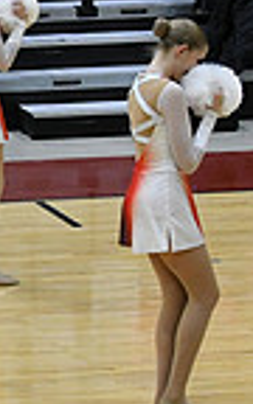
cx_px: -492
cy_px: 234
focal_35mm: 432
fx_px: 4766
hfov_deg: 3.0
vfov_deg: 4.9
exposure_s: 1/400
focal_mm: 70
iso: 4000
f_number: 4
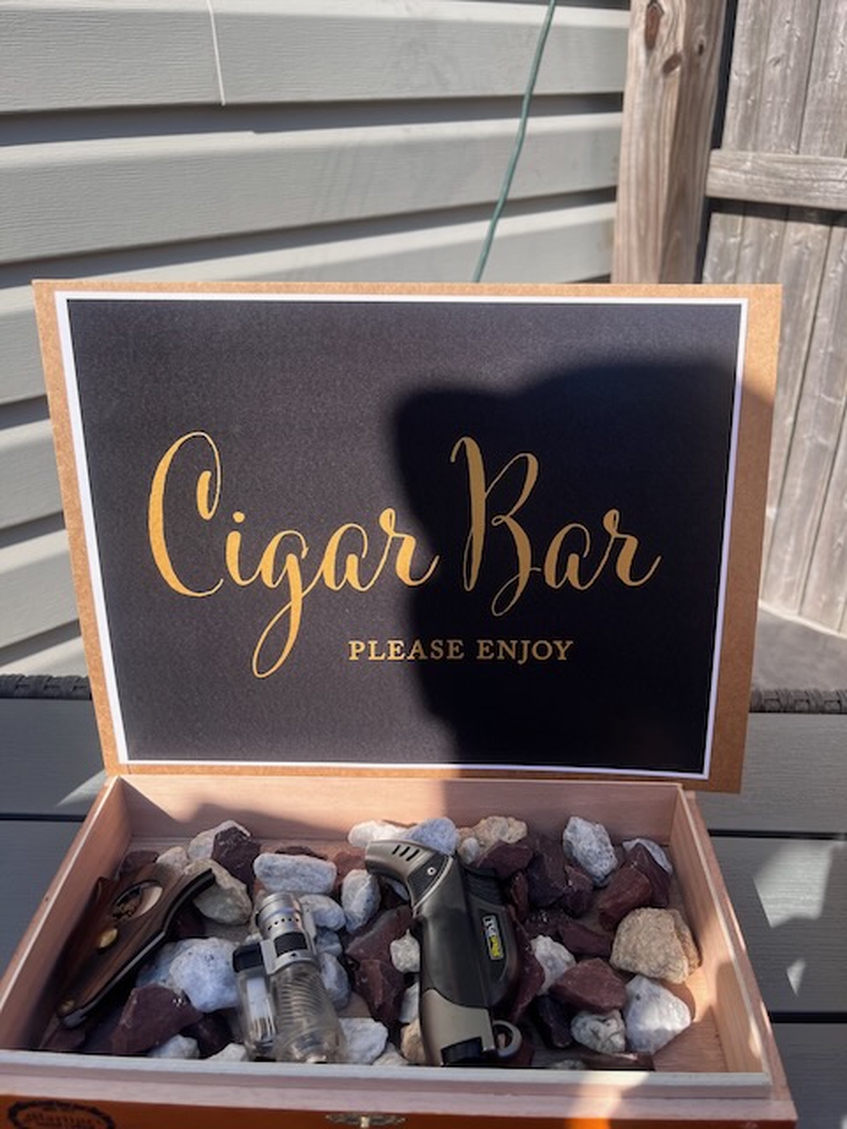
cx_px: 424
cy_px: 564
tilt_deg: -28.1
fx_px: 848
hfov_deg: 53.1
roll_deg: +1.9
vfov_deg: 67.3
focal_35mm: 26
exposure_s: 1/1458
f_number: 1.6
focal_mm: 5.1
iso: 50
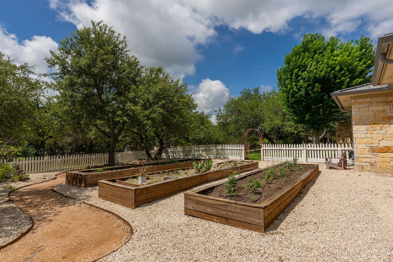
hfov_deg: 86.5
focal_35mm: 19
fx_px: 209
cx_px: 187
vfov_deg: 64.2
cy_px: 127
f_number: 9
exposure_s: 1/4000
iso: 400
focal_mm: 18.1
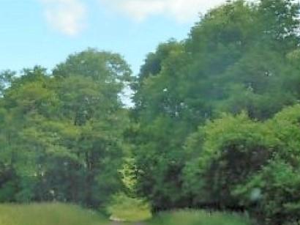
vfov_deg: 22.5
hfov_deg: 29.0
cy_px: 94
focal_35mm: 65
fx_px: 563
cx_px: 47
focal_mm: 4.7
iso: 80
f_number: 3.4
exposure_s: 1/320
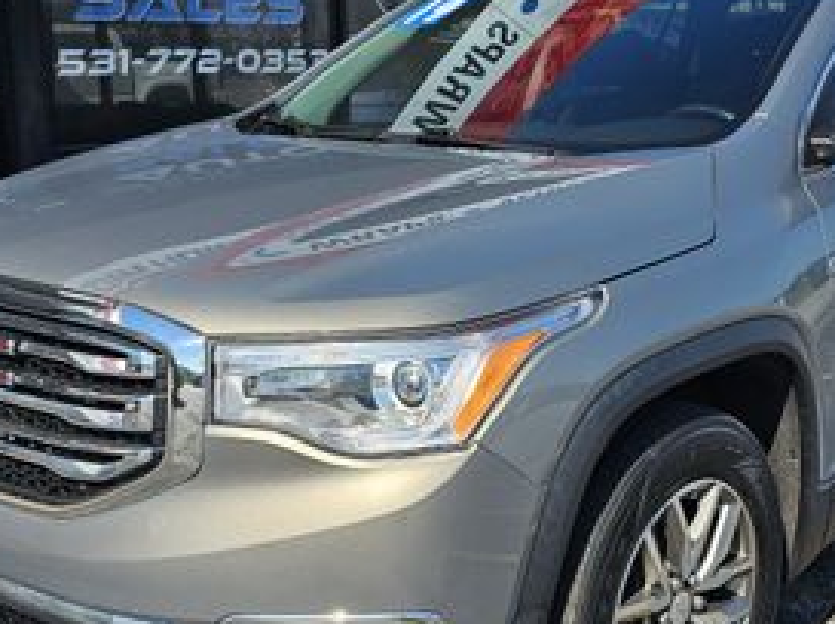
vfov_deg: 26.9
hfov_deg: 35.6
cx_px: 456
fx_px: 1301
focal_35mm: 54
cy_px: 355
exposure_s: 1/640
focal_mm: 6.3
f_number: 1.7
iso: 10
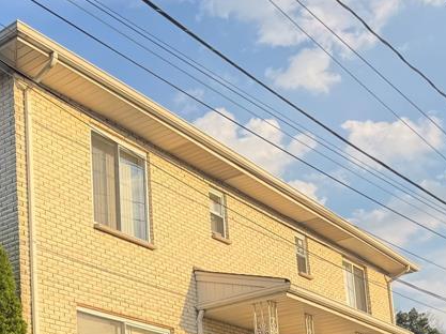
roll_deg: +2.4
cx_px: -18
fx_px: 760
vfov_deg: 22.9
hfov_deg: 30.1
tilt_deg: +10.4
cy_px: 393
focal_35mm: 59
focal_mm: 6.76
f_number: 1.78
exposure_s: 1/1337
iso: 80
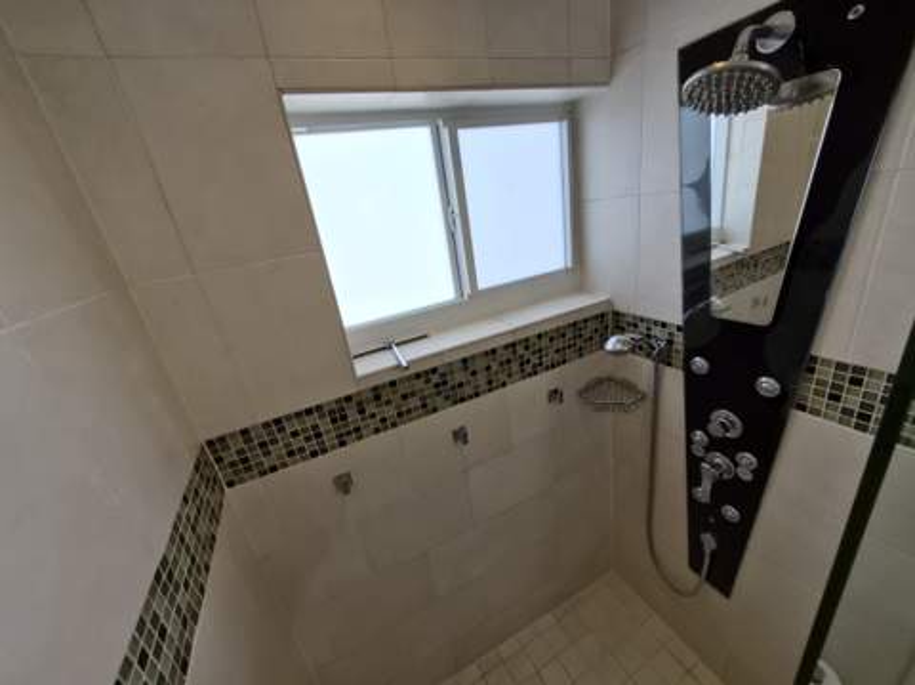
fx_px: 343
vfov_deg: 89.8
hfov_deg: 106.2
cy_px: 342
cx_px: 458
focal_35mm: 13
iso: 50
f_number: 2.2
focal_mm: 1.7
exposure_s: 1/120
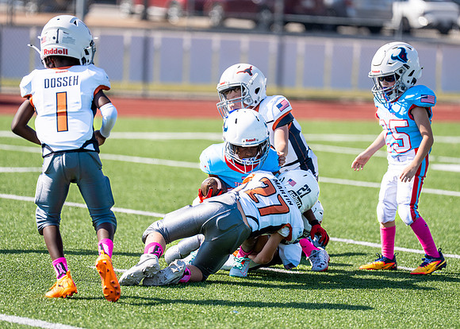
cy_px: 151
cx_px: 232
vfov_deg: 6.1
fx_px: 3065
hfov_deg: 8.6
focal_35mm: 235
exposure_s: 1/1600
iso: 100
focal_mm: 200
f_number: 2.8
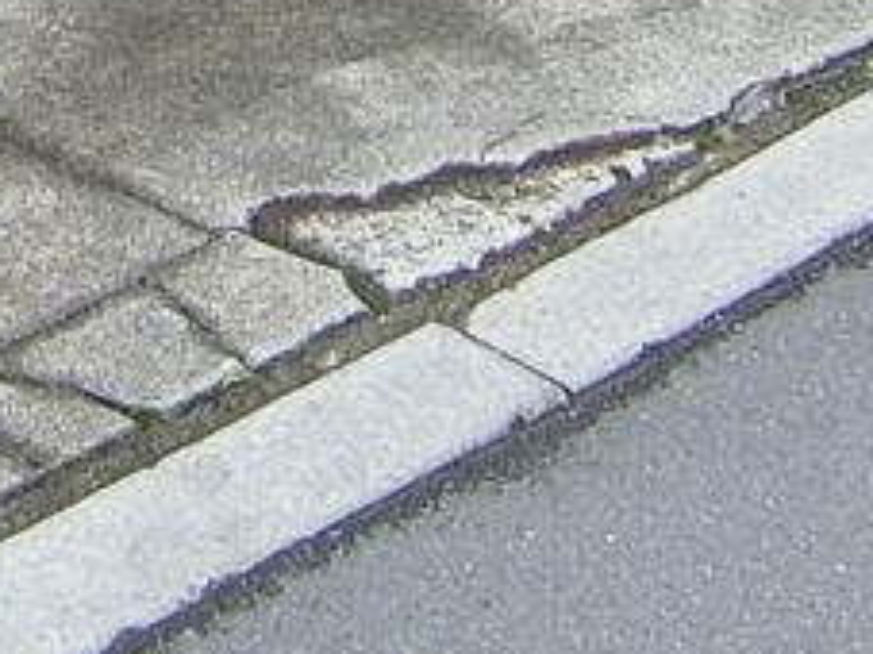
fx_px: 3378
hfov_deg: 14.0
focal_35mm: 134
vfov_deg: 8.8
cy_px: -1381
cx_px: -350
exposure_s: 1/200
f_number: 2.7
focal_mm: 4.06
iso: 80
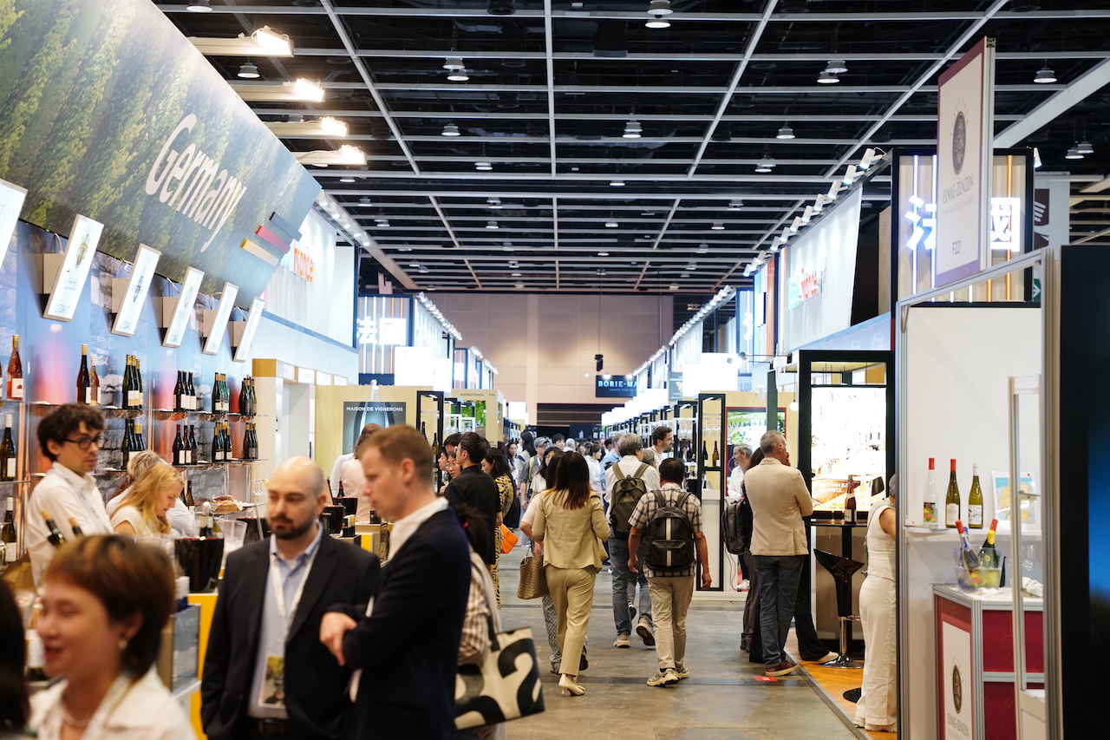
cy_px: 370
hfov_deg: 28.8
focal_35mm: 70
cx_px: 555
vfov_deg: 19.5
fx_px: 2158
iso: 1250
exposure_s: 1/160
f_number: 4
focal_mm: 70
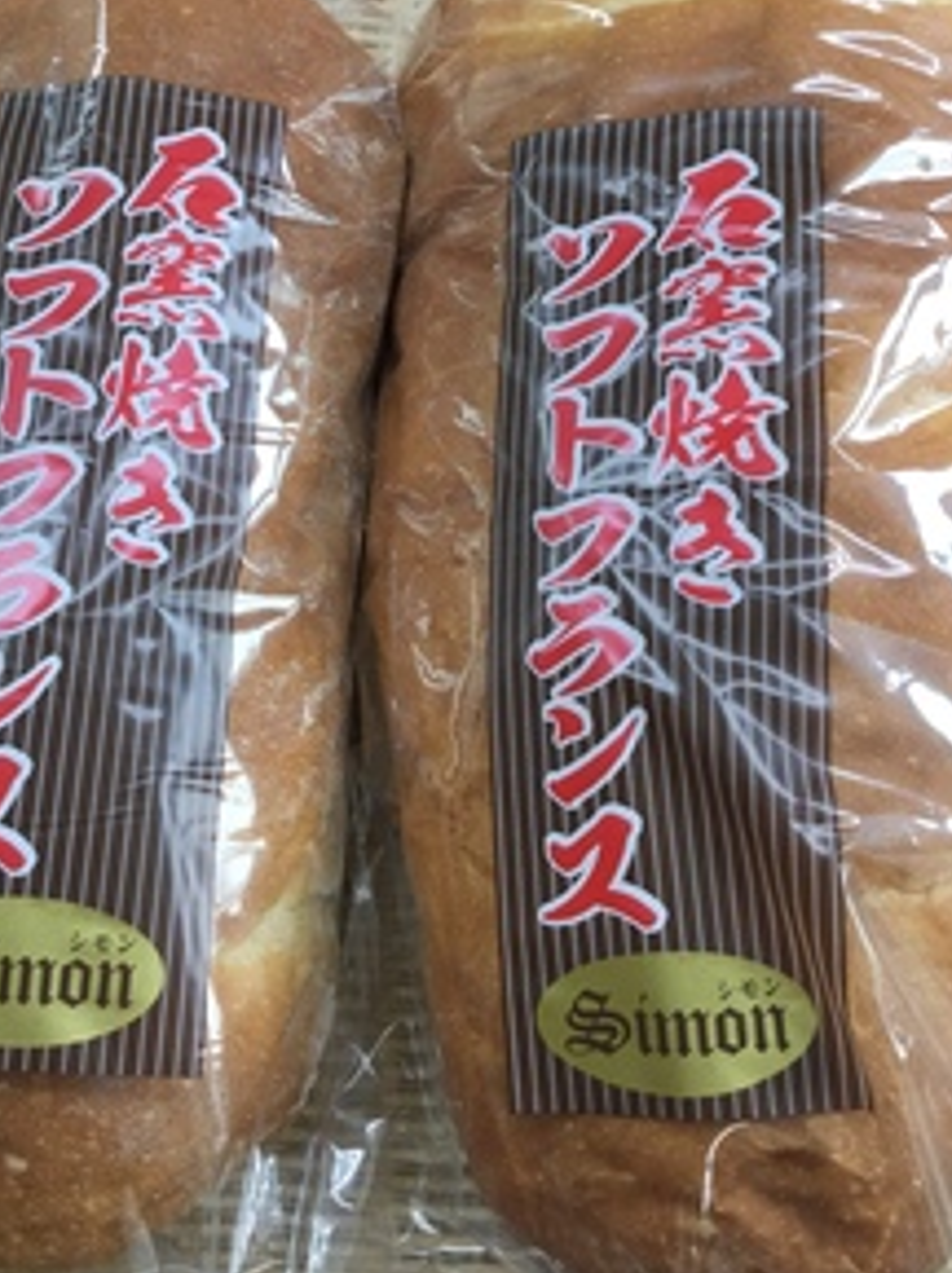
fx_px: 1433
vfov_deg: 47.6
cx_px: 379
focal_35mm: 39
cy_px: 496
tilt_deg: -69.6
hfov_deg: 36.6
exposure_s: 1/30
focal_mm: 3.3
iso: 50
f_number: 2.4
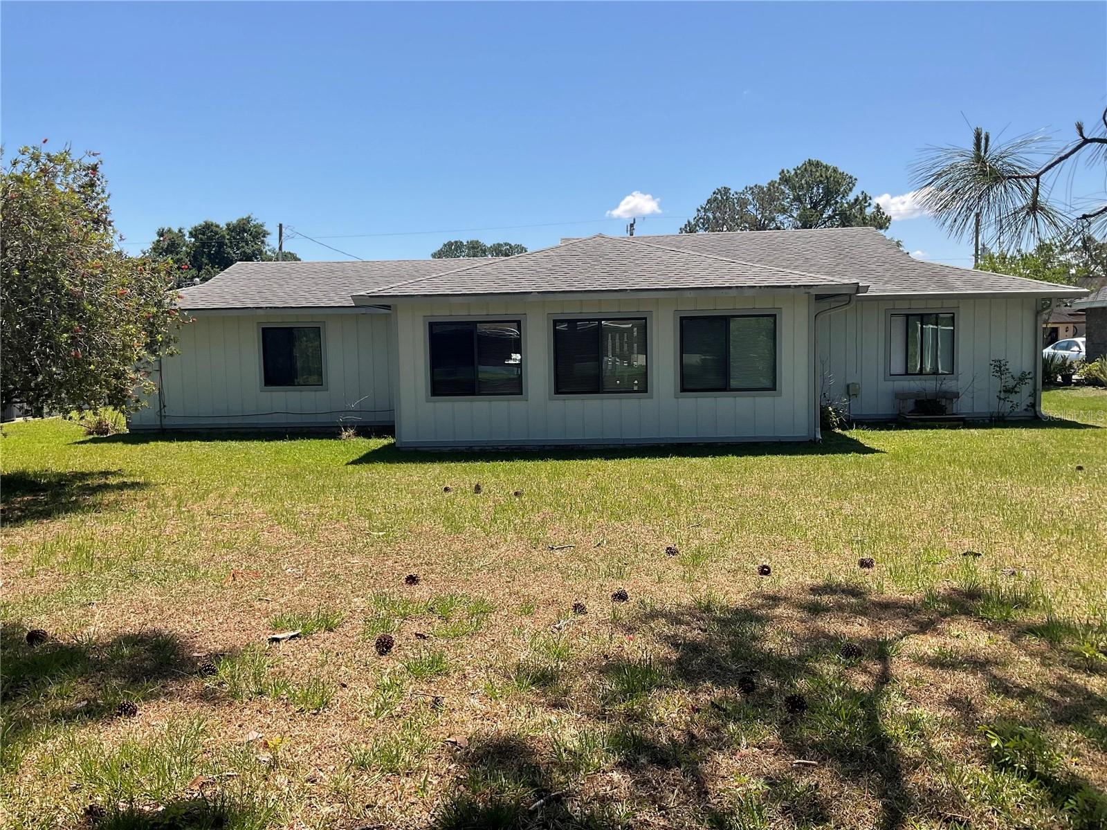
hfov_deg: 61.7
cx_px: 554
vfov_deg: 48.2
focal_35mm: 29
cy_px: 415
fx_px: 927
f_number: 1.8
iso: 16
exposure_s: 1/1786
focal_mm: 3
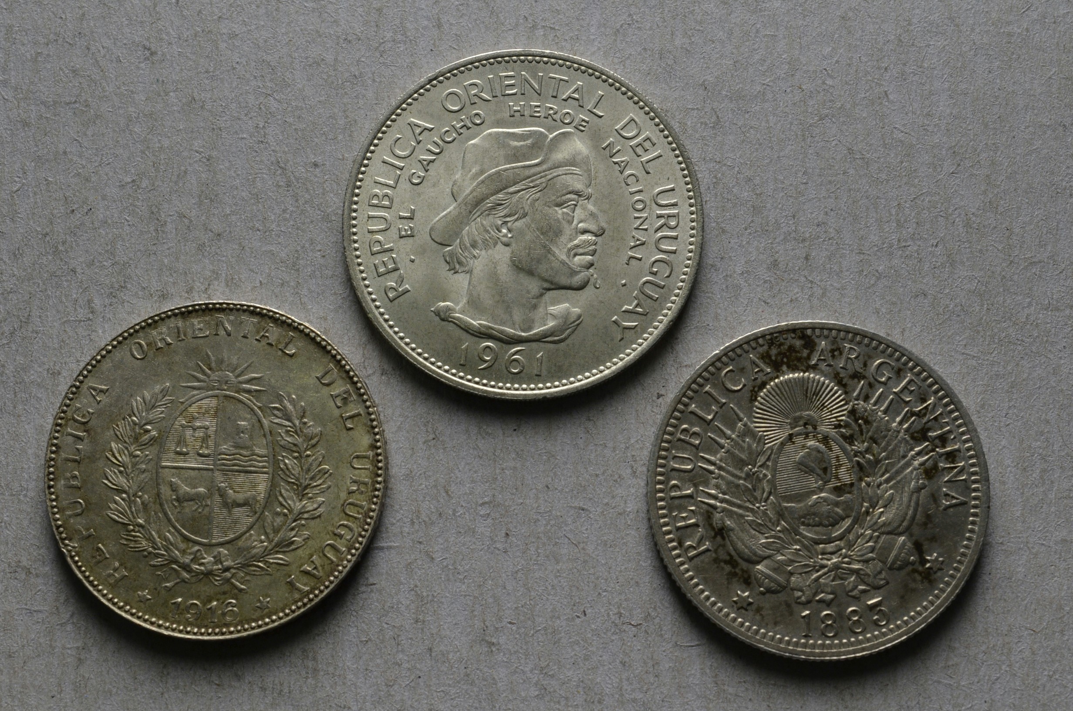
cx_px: 536
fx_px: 2142
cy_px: 356
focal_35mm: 72
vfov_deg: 18.8
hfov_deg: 28.1
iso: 400
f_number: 14
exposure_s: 1/250
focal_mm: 48
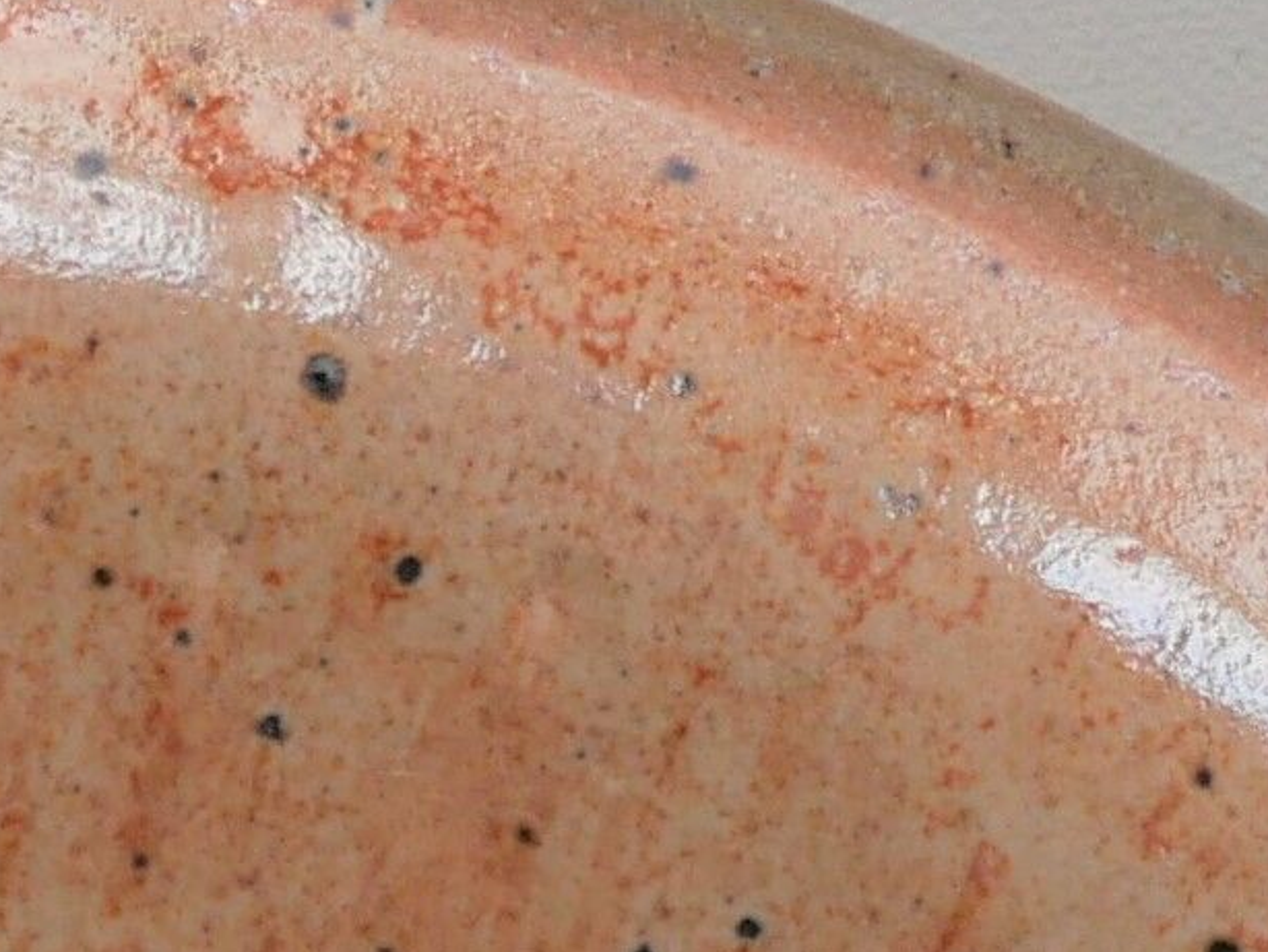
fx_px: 10957
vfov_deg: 4.7
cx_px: -390
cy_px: 3003
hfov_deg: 6.6
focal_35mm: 299
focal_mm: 20
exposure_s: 1/125
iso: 200
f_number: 1.7
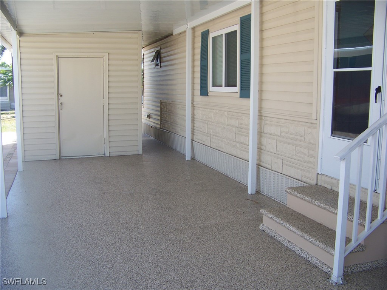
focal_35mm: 36
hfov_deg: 51.4
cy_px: 145
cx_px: 194
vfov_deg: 39.7
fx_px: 402
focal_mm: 5.85
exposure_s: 1/250
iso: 64
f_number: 2.8
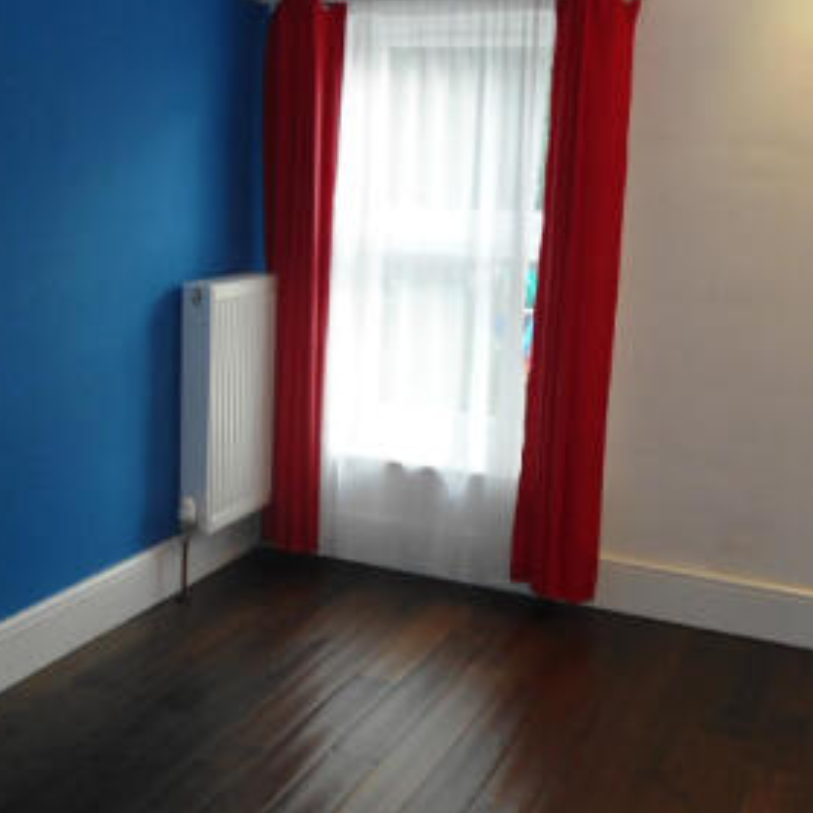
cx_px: 366
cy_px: 357
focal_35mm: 48
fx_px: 1275
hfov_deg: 35.3
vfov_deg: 35.3
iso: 100
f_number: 2.8
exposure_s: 1/30
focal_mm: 4.7
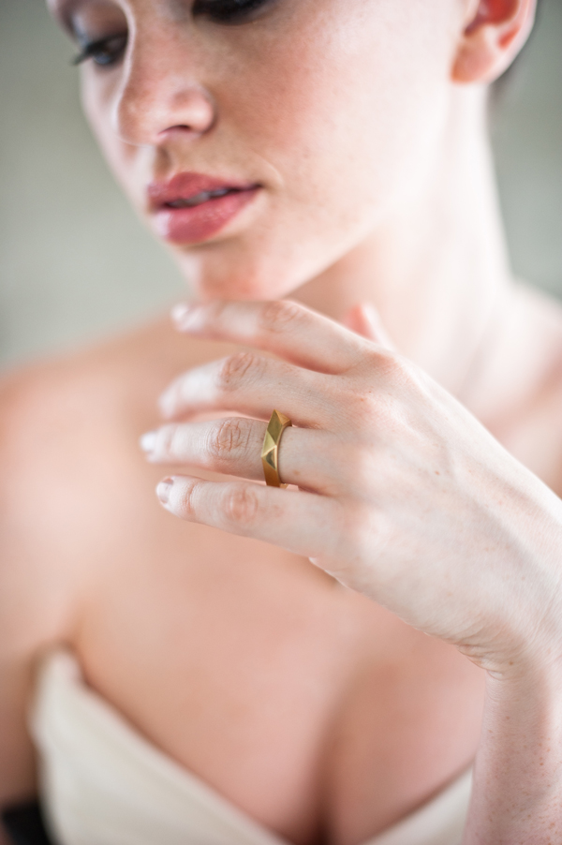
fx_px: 1173
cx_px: 281
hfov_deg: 27.0
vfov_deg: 39.6
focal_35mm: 50
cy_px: 422
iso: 200
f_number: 2
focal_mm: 50
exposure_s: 1/320
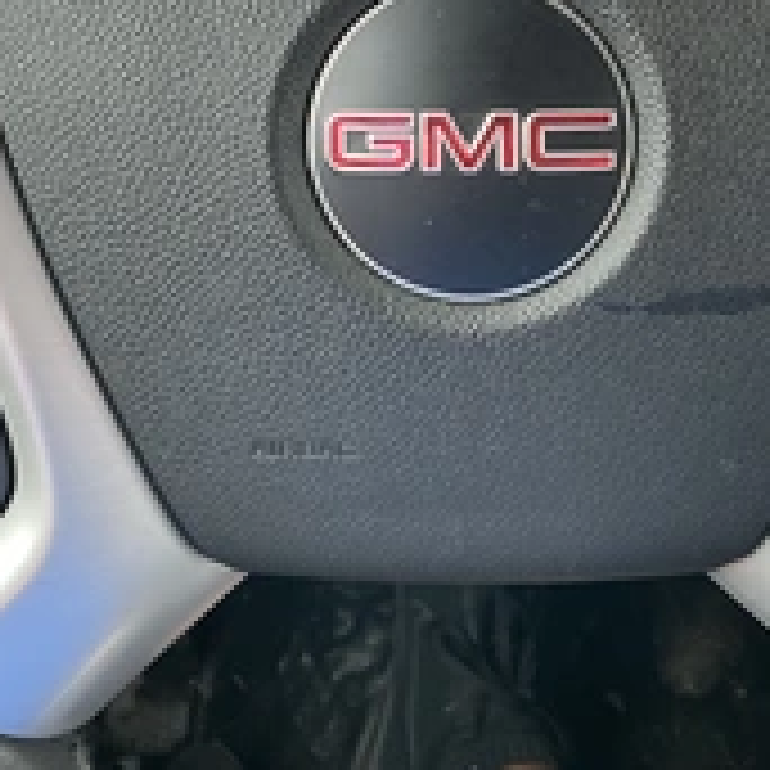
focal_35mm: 58
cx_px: 450
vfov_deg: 28.8
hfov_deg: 29.5
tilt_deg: -27.9
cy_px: 131
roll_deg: +0.5
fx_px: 1460
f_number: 1.8
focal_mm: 3
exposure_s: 1/122
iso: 64
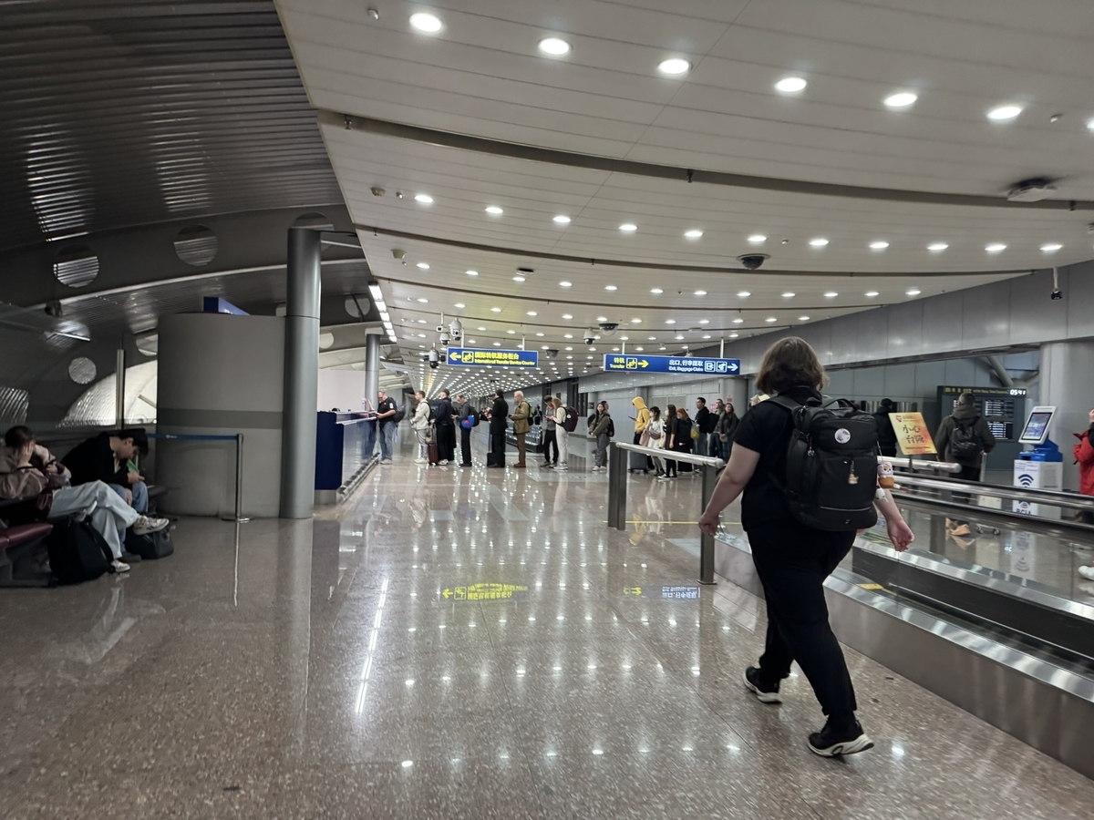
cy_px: 410
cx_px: 547
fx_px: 758
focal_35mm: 24
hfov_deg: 71.6
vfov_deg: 56.8
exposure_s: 1/50
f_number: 1.78
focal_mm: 6.76
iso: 400
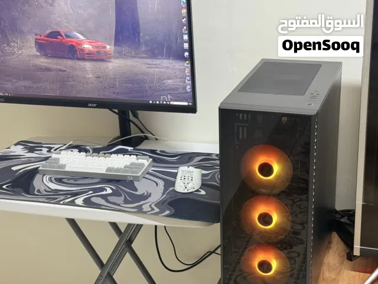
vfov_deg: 30.3
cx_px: 189
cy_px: 142
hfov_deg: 39.7
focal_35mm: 48
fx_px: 524
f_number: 1.78
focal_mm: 6.76
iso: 80
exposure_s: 1/50
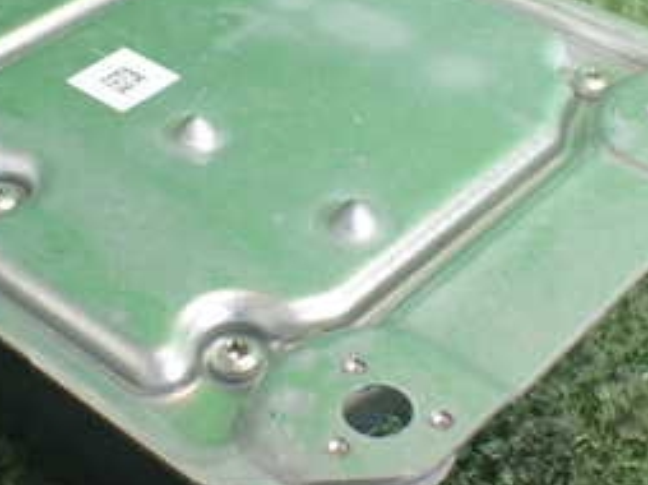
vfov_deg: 20.7
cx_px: 278
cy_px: 232
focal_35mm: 71
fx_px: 1328
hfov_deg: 27.4
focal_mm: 5.4
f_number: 2.3
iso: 500
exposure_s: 1/125
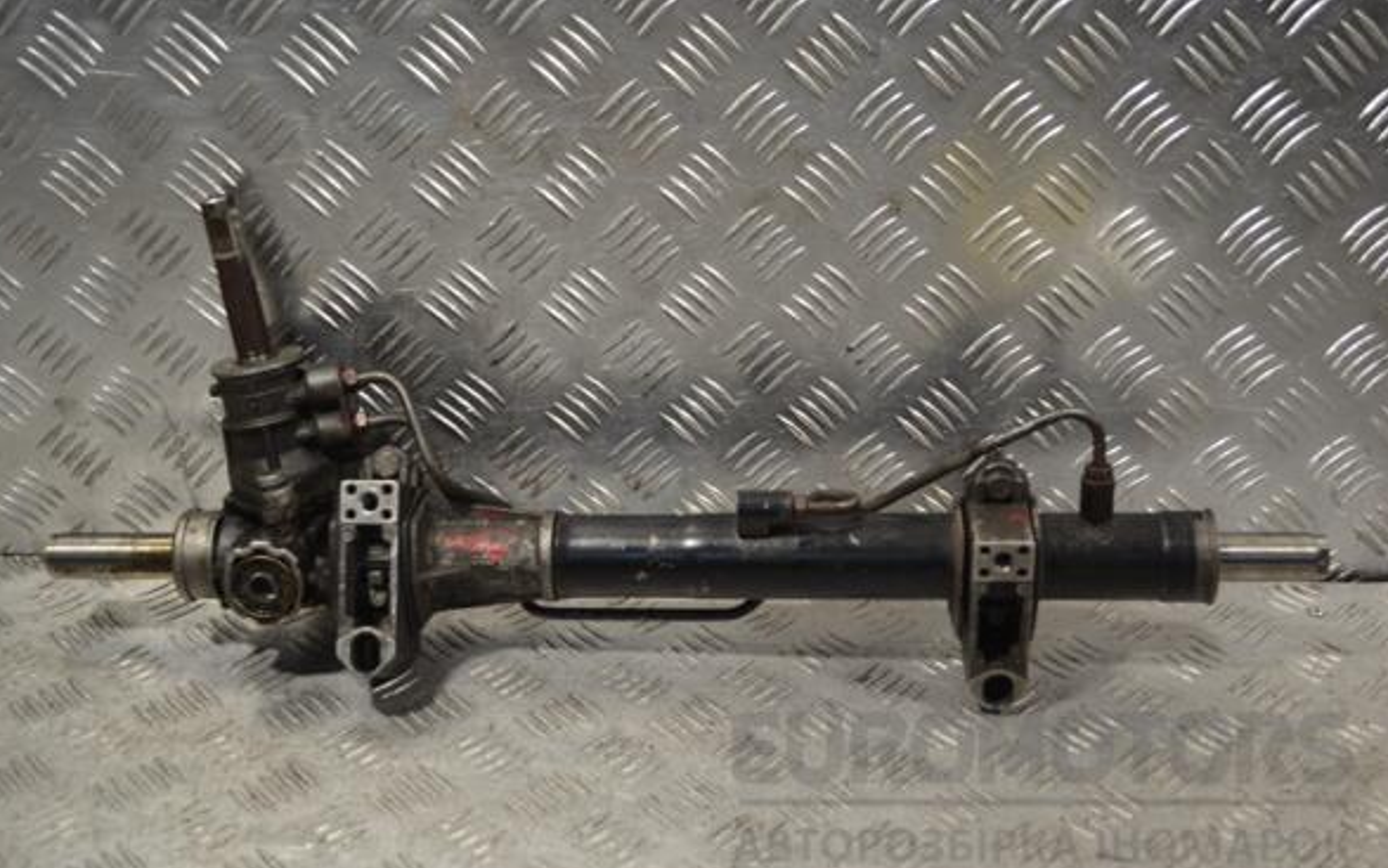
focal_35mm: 50
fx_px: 1892
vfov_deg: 25.8
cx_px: 688
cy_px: 433
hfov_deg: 40.3
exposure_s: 1/30
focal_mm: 32
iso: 125
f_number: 4.8
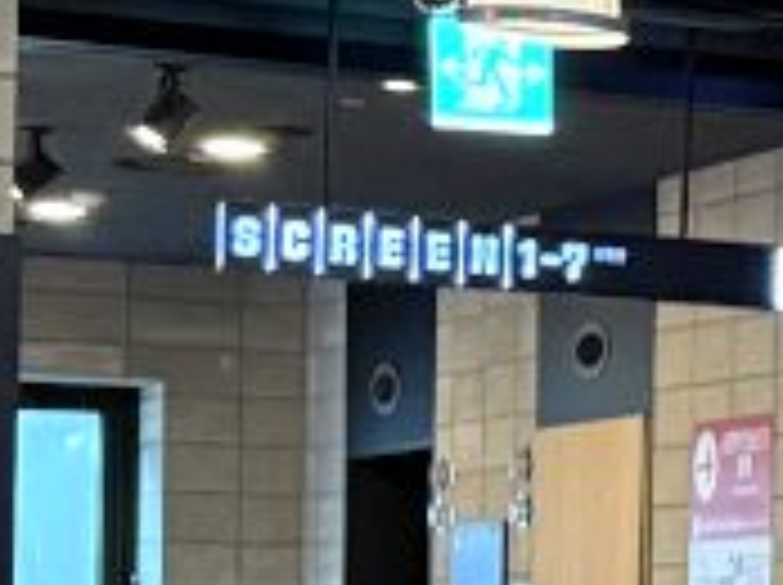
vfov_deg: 8.3
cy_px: 562
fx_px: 3998
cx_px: 2848
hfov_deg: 8.1
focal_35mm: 177
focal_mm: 6.76
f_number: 1.78
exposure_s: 1/60
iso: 320
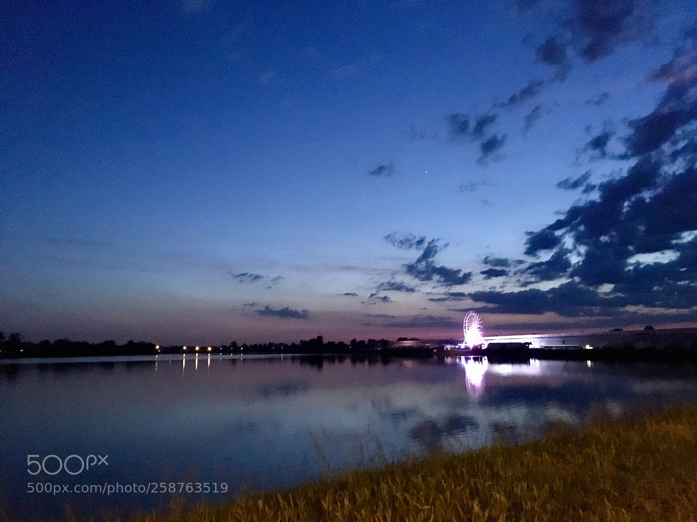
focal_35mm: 29
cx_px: 348
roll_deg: +0.6
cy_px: 261
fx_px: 584
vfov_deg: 48.2
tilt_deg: +7.4
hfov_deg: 61.7
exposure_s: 1/17
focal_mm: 4.15
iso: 1600
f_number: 2.2
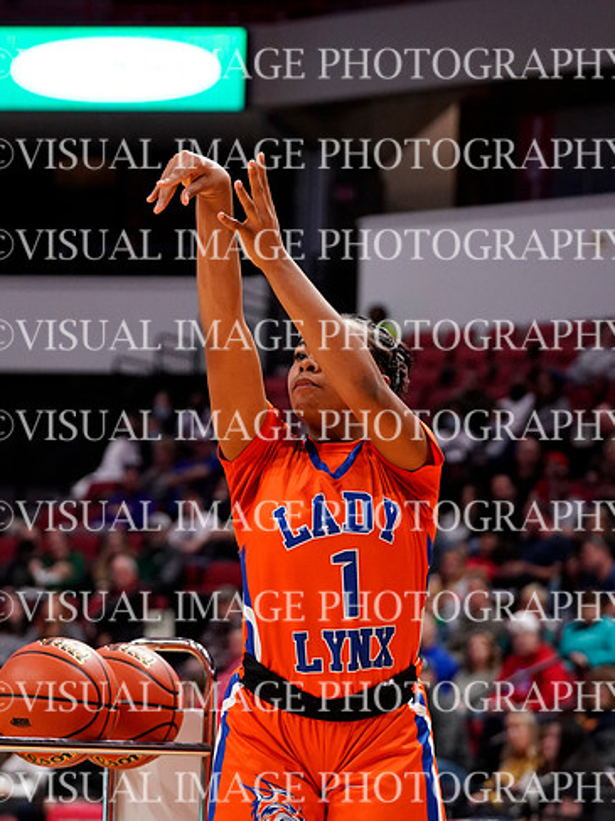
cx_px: 307
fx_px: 3934
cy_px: 379
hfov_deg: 8.9
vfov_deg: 11.9
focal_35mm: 166
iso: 3200
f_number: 4
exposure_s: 1/1000
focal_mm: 97
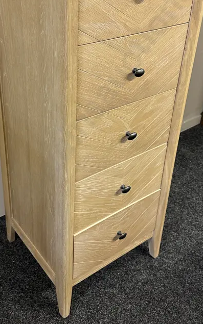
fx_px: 363
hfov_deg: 31.2
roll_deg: -3.5
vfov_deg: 47.6
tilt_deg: -30.0
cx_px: 91
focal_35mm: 41
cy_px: 115
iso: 250
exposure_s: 1/50
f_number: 1.78
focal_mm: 6.86
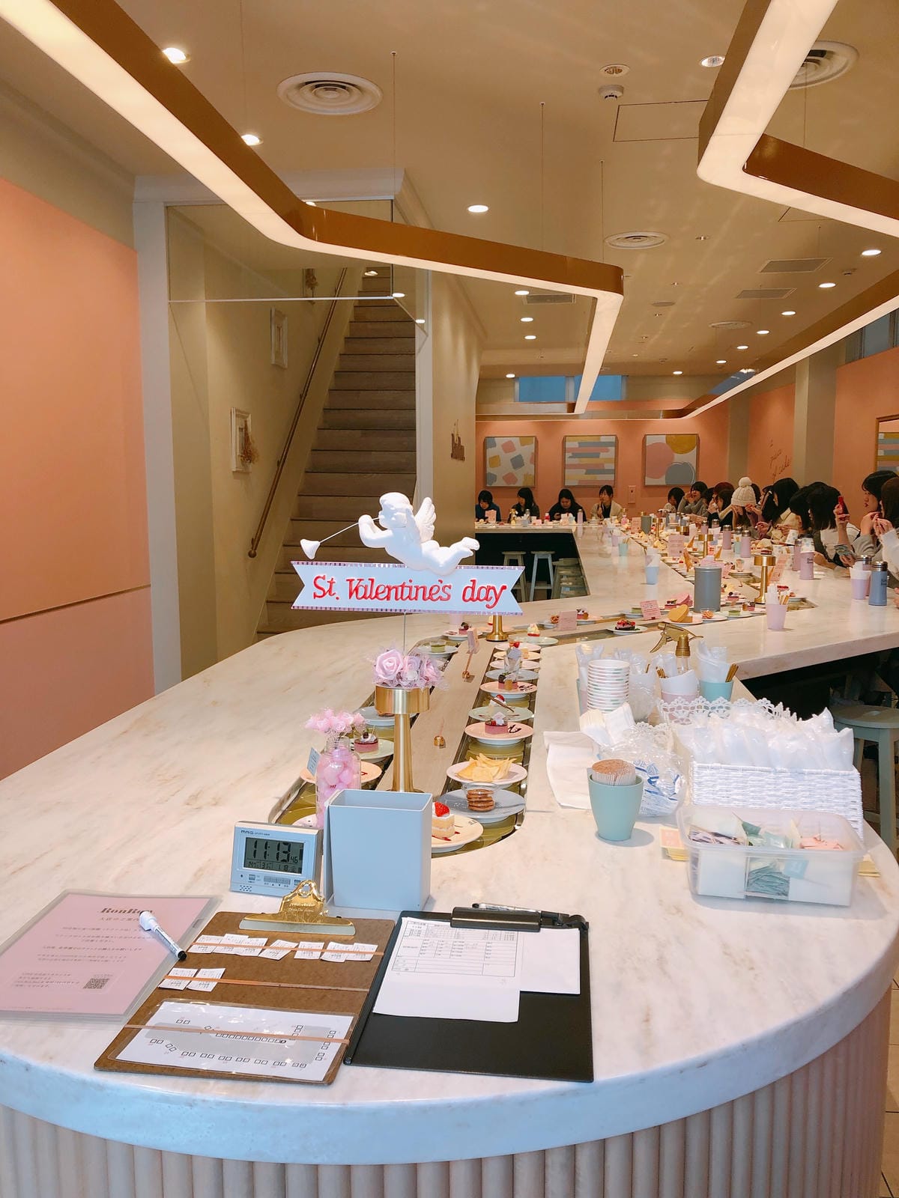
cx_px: 450
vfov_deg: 63.4
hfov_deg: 49.7
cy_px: 599
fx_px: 970
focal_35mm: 28
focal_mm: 3.99
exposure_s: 1/100
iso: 32
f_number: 1.8
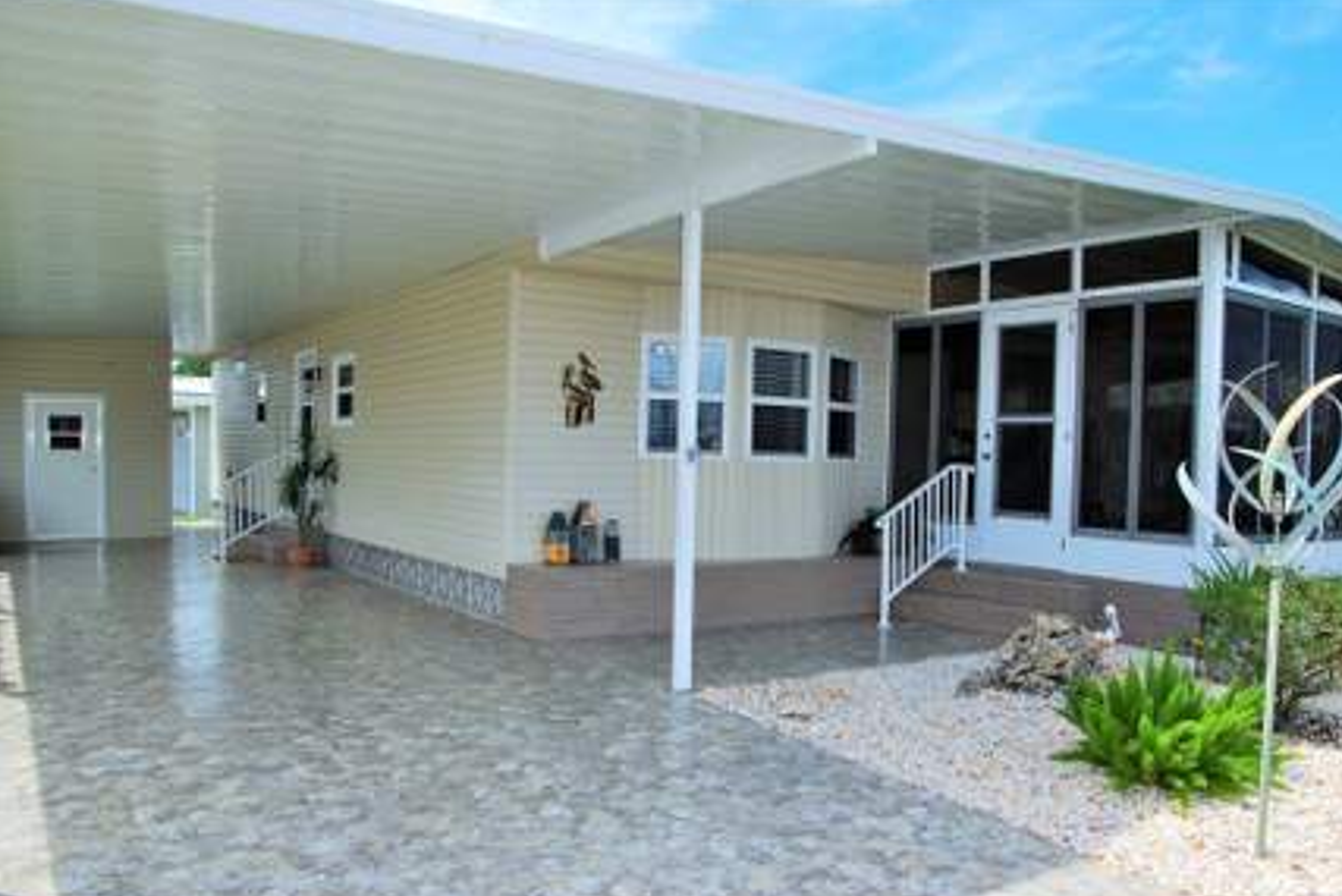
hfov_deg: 67.3
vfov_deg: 47.9
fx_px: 1007
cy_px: 489
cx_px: 701
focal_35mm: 27
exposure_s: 1/160
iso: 100
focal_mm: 16
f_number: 6.3
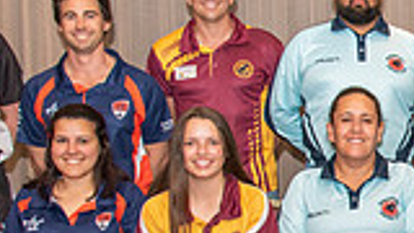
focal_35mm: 96
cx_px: 543
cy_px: 189
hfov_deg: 20.3
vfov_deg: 12.6
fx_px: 1054
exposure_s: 1/60
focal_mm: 24
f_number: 5.6
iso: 800
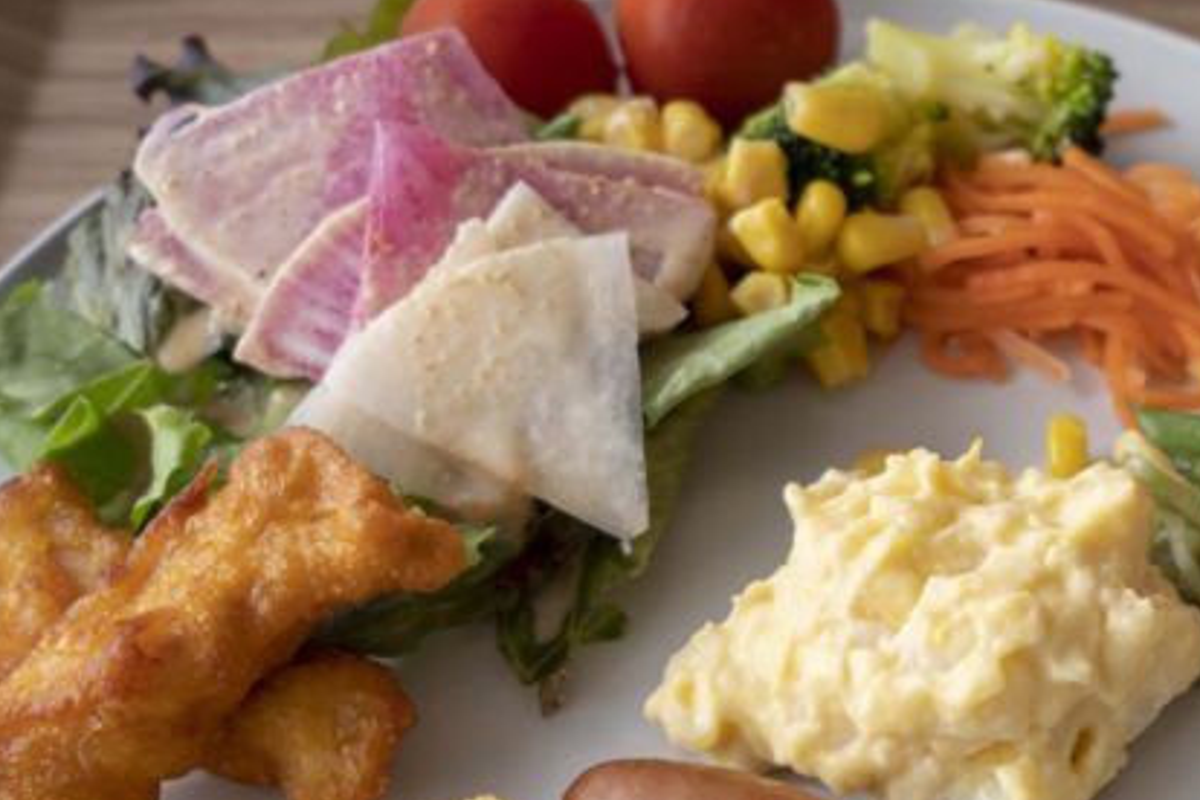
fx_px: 2800
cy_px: 512
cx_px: 1238
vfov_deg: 16.2
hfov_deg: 23.1
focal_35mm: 84
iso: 100
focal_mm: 34
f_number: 4.5
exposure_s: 1/100
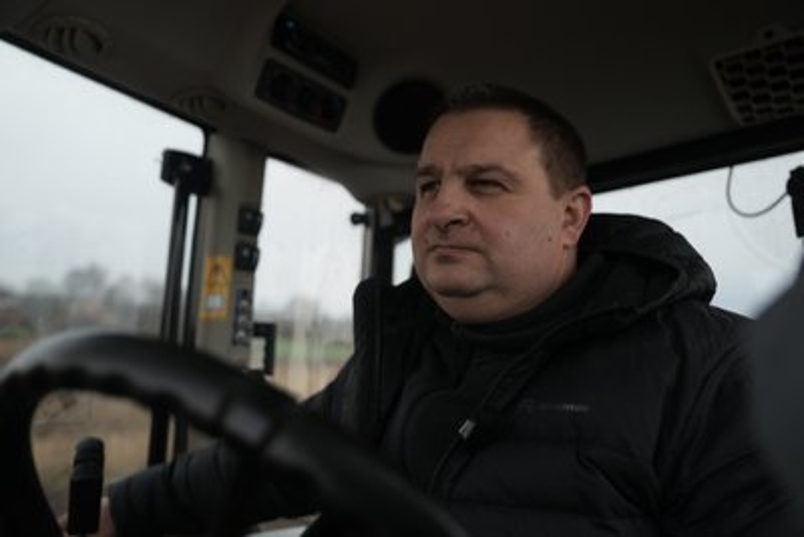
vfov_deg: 42.4
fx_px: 693
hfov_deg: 60.3
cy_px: 268
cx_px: 402
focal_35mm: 31
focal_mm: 31
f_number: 2.8
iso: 160
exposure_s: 1/50
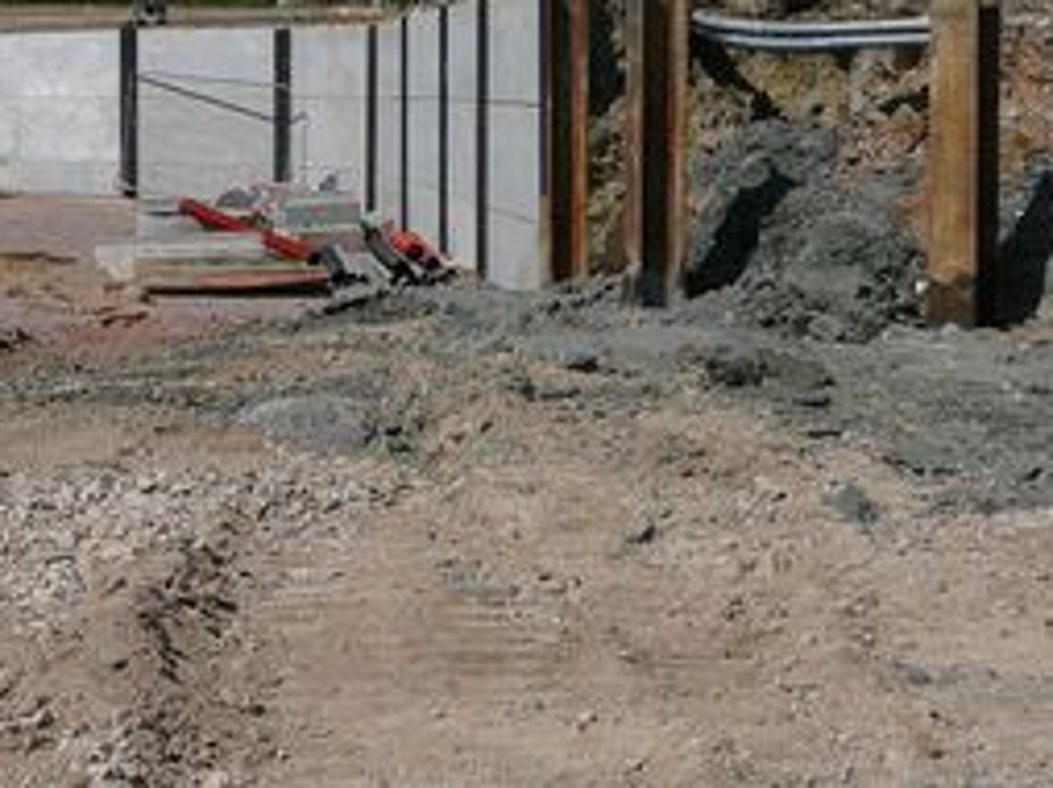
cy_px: 110
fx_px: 2097
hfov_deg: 28.1
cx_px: 435
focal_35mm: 69
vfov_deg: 20.9
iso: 80
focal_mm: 5.2
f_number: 5
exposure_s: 1/1300
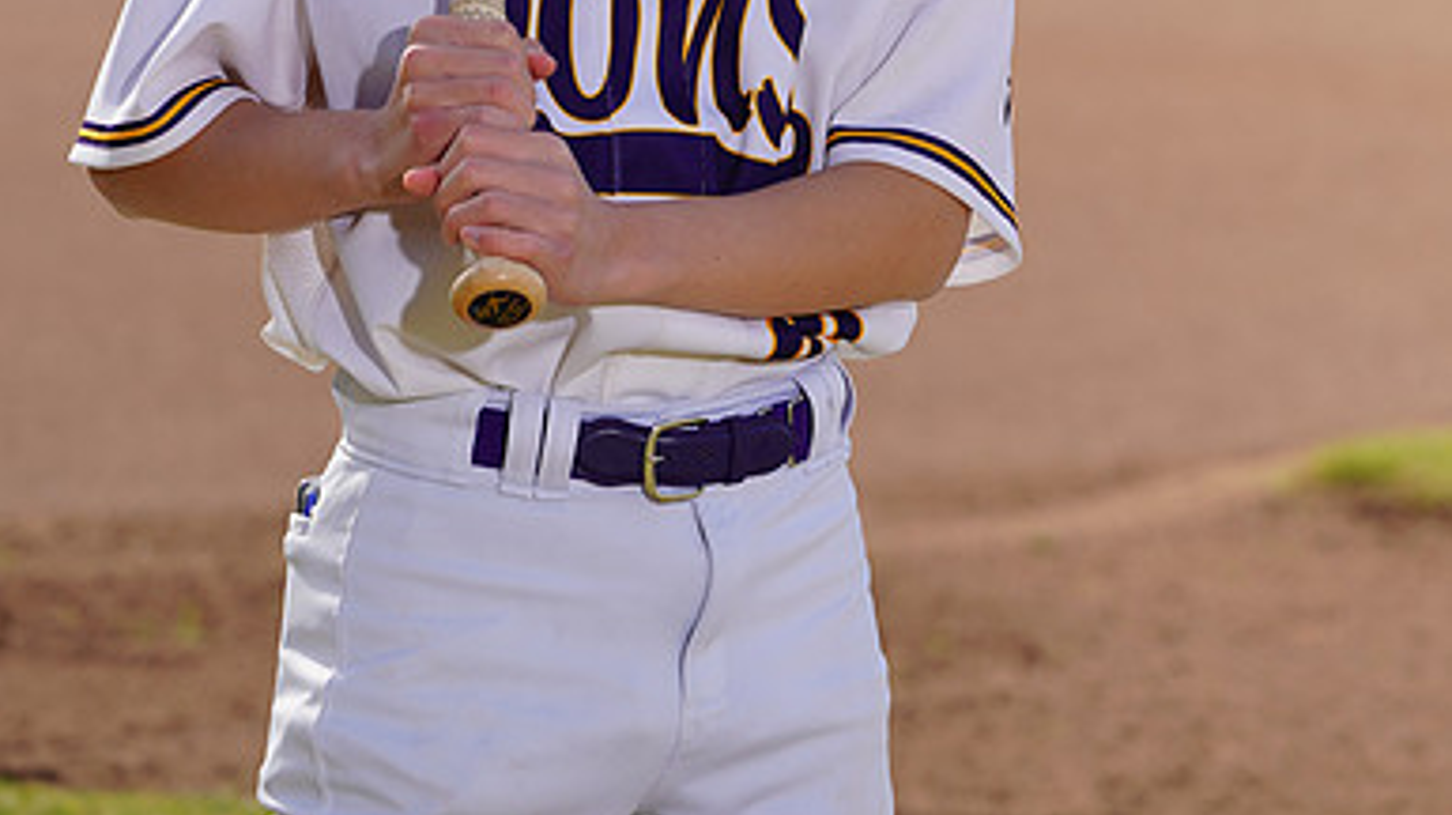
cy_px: -249
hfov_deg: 6.2
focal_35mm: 349
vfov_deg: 3.5
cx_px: 726
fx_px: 13429
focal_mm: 221
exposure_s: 1/250
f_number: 8
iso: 100
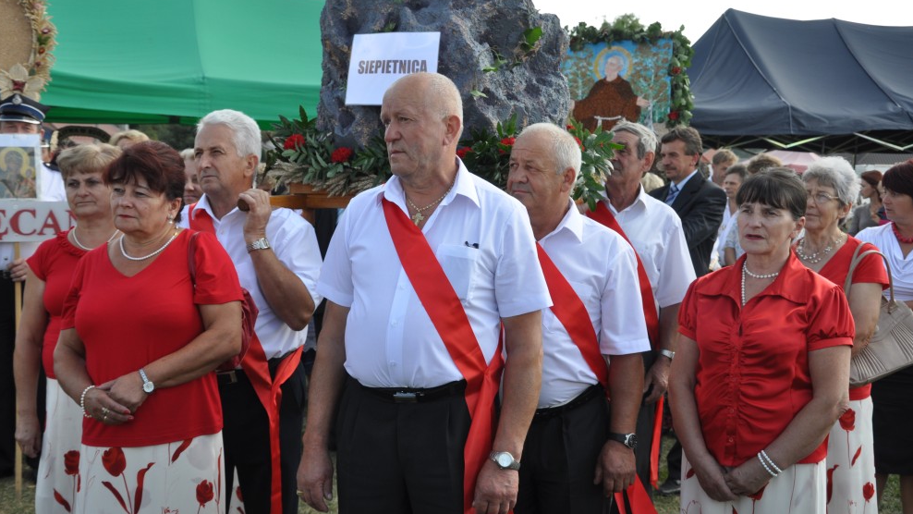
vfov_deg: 22.2
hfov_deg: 38.5
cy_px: 282
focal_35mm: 54
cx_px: 456
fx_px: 1307
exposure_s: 1/200
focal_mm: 34
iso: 200
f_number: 7.1
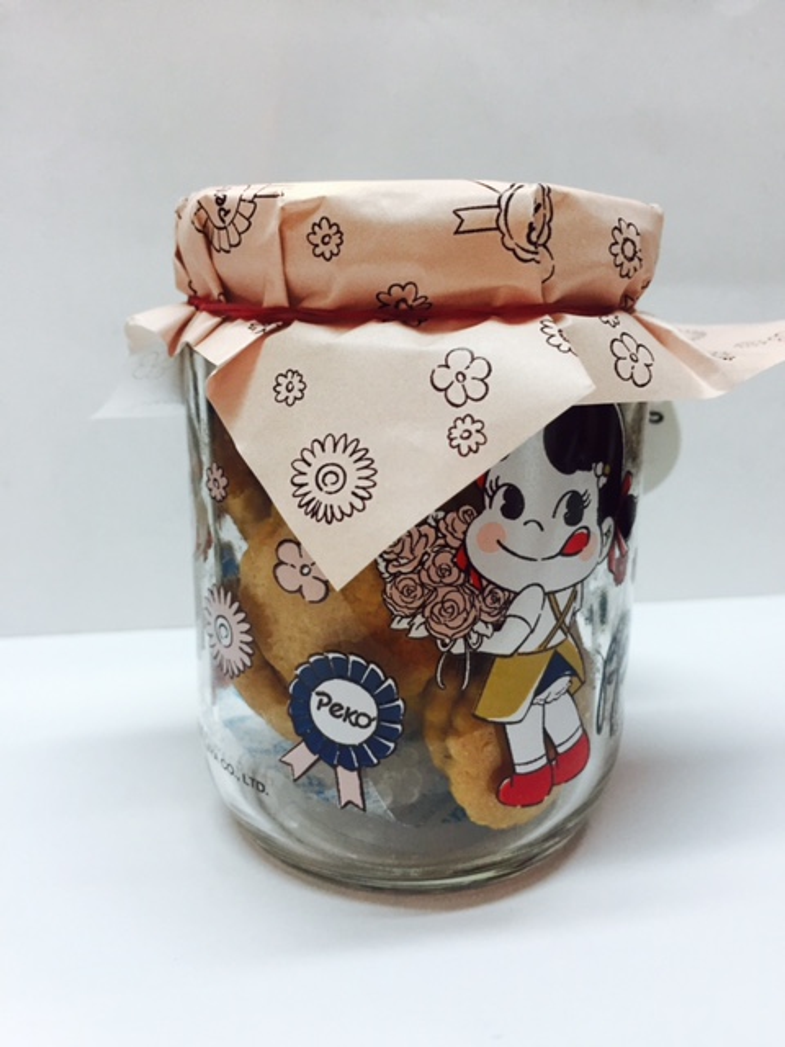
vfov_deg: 61.7
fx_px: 877
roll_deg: -0.8
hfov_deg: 48.2
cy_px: 524
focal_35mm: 29
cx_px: 392
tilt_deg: -8.6
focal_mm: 4.15
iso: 64
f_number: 2.2
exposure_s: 1/33
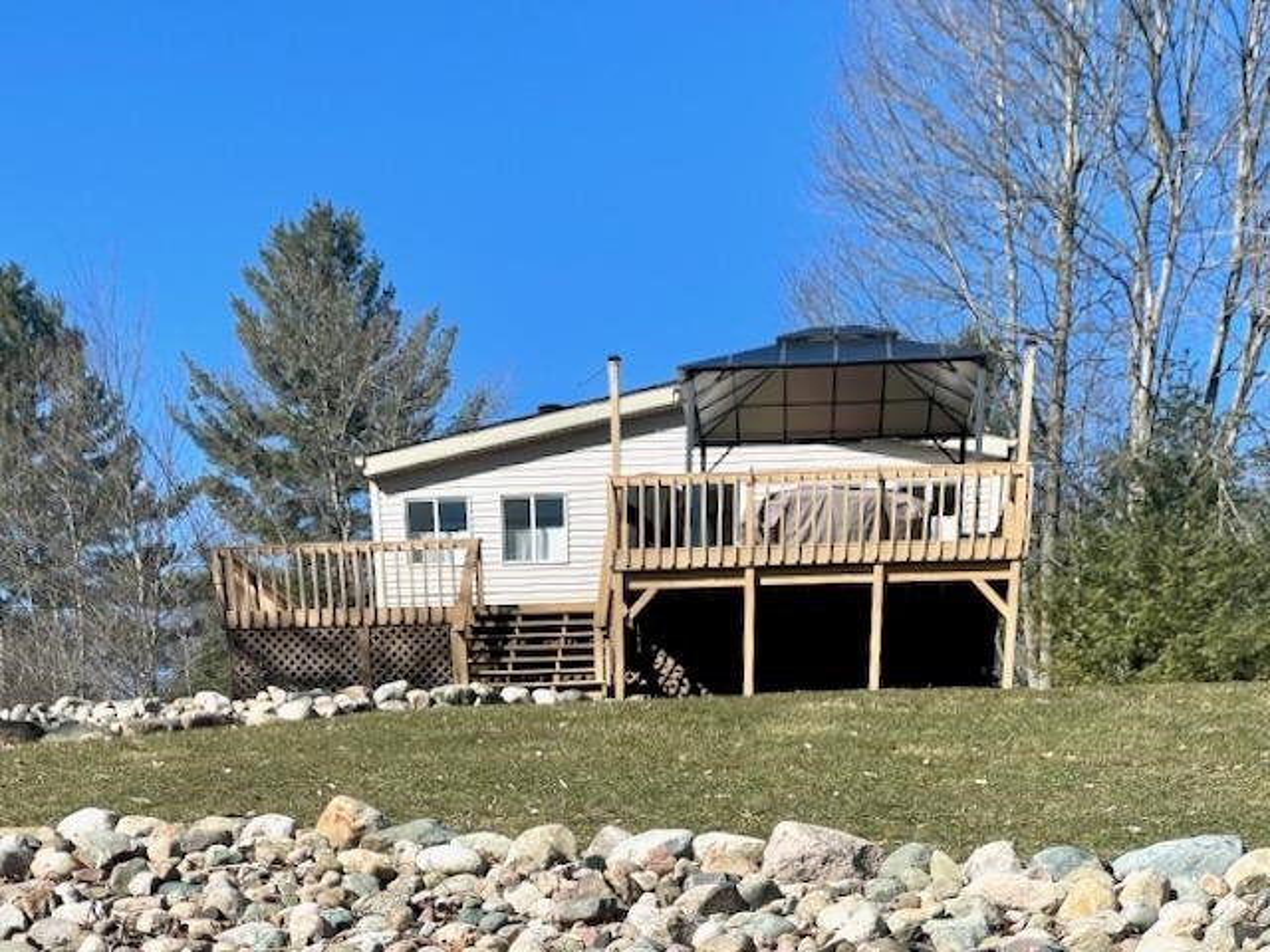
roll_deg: -0.4
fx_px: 1908
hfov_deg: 36.8
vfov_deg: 28.0
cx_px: 635
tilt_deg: +15.1
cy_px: 476
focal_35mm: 52
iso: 25
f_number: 2
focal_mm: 6
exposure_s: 1/1712
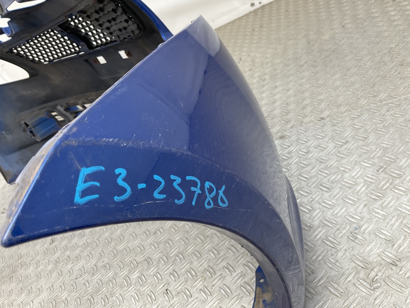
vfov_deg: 48.2
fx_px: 343
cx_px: 205
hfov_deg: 61.7
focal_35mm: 29
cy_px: 154
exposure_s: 1/120
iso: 40
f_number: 1.8
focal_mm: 3
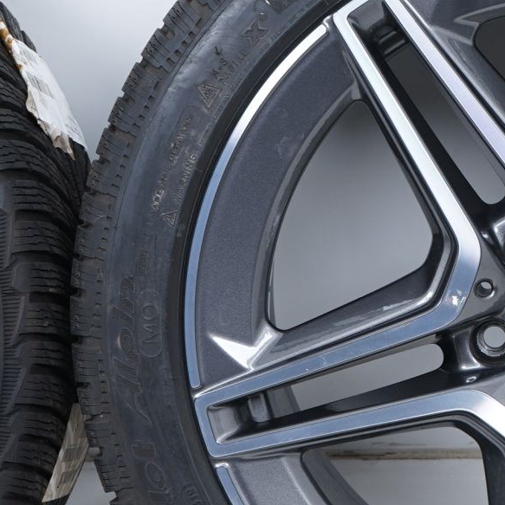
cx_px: 592
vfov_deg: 14.2
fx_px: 2030
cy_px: 297
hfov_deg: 13.8
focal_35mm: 123
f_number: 7.1
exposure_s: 1/125
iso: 250
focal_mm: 44
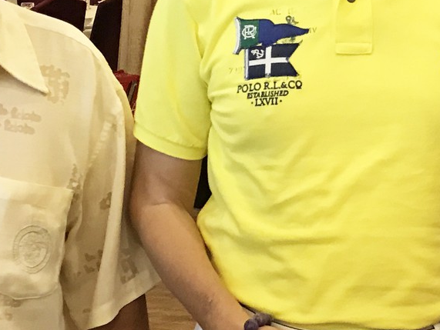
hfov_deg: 19.6
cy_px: 36
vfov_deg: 15.0
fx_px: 1246
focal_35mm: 98
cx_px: 403
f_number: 1.8
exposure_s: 1/17
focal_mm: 3.99
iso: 100
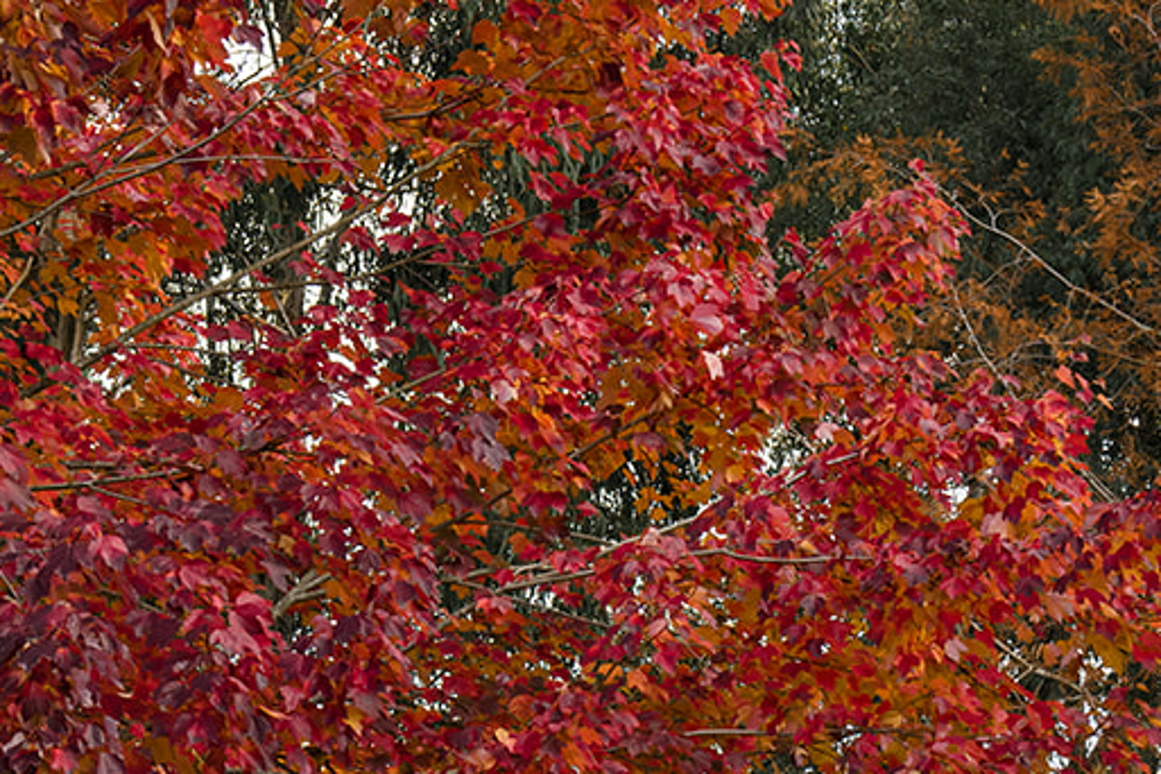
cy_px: 1026
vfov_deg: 12.5
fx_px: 3418
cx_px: 1204
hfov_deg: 18.7
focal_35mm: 106
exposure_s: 1/200
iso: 400
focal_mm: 34
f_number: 5.6
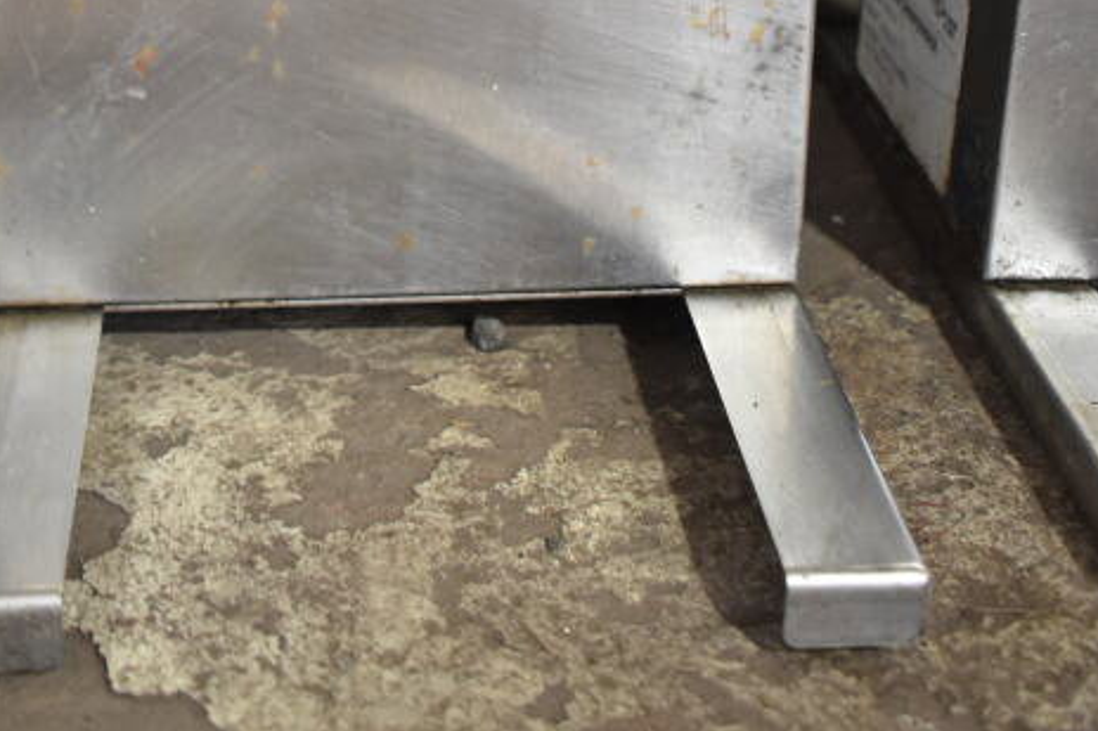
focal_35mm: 68
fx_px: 2073
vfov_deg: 18.3
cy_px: -286
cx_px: 407
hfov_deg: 29.5
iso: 1600
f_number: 3.8
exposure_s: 1/60
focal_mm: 23
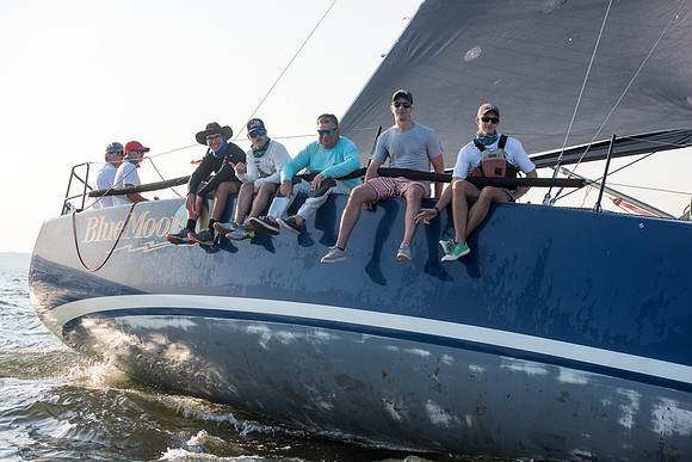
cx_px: 346
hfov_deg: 28.8
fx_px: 1346
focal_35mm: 70
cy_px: 231
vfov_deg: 19.5
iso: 320
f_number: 5.6
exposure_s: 1/1000
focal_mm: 70
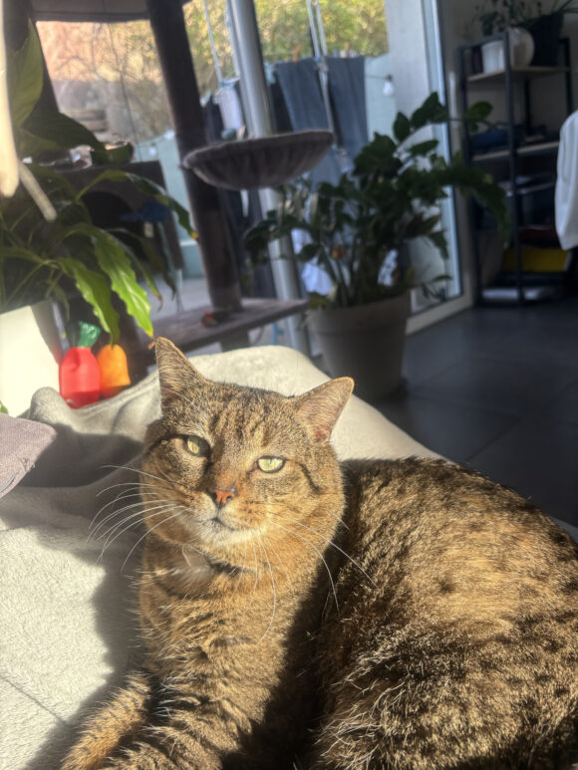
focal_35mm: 26
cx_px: 289
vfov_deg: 67.3
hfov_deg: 53.1
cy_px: 385
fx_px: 579
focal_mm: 5.96
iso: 50
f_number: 1.6
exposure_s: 1/240
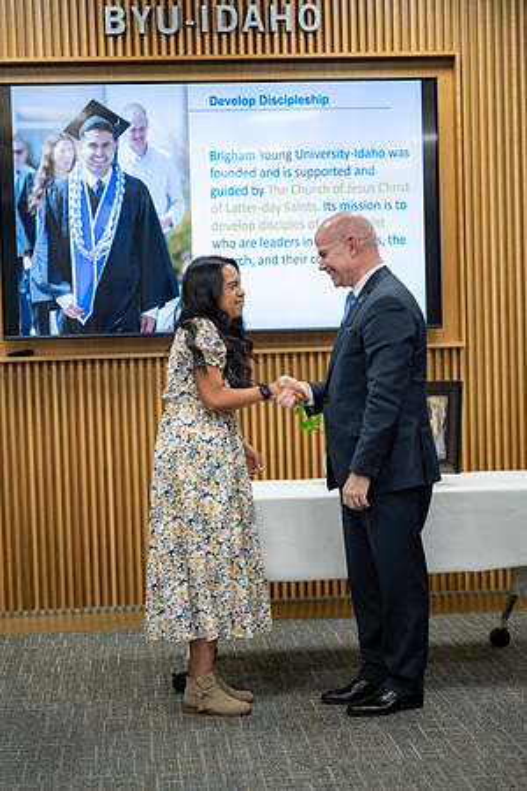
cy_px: 396
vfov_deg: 28.8
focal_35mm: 70
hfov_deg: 19.5
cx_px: 264
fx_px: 1537
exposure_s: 1/100
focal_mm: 70
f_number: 2.8
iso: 400
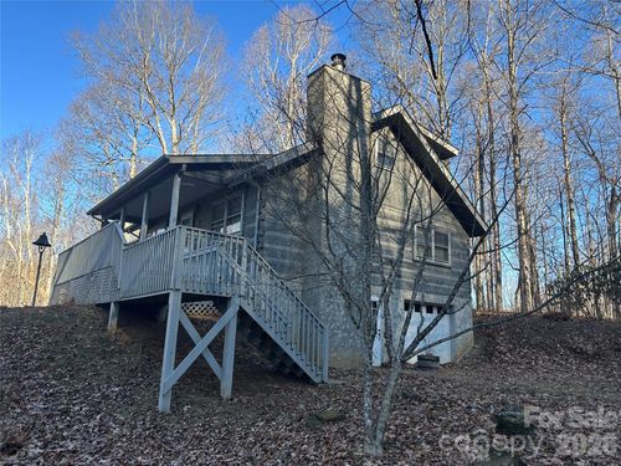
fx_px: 466
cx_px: 310
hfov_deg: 67.3
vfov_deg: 53.1
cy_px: 233
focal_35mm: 26
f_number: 1.5
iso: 50
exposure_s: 1/808
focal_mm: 5.7
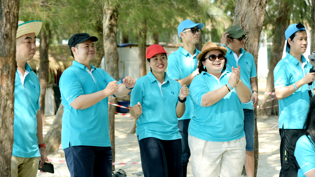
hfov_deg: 20.7
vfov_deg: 11.8
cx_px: 158
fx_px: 860
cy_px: 94
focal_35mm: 103
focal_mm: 98
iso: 400
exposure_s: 1/320
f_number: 5
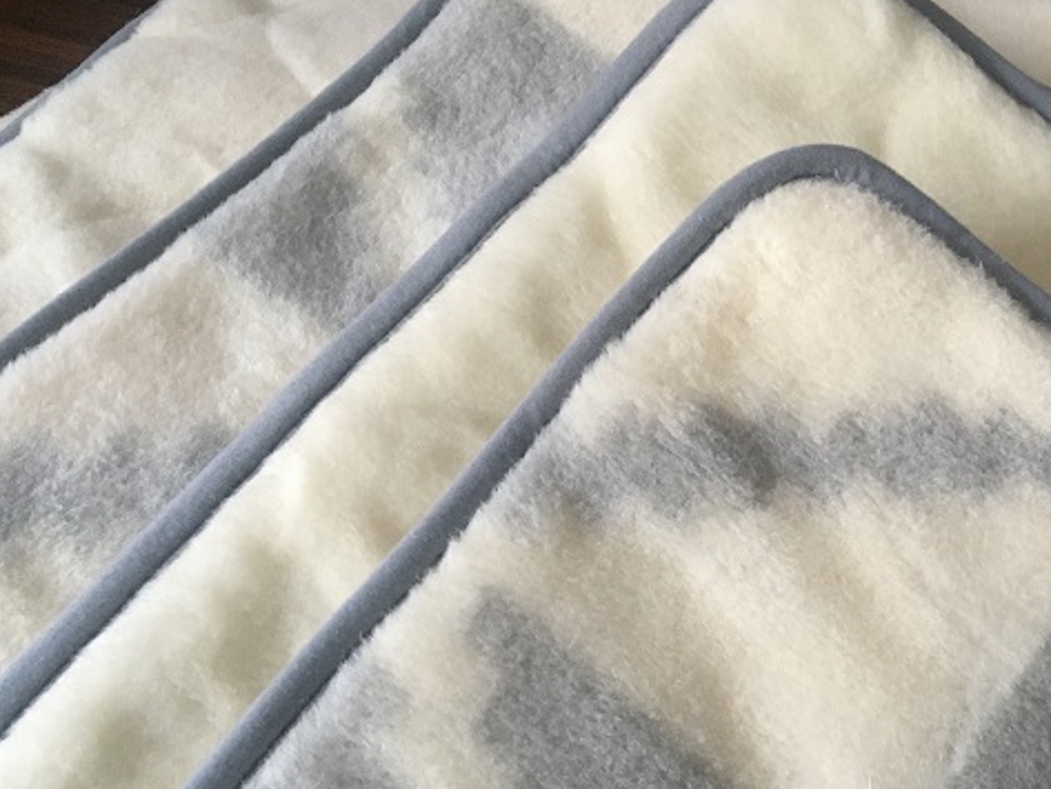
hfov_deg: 37.9
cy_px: 398
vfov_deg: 29.7
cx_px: 789
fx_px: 1488
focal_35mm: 49
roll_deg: -7.3
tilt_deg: -41.7
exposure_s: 1/33
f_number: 2.2
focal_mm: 4.15
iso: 200
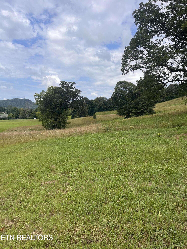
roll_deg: -3.7
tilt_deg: -4.7
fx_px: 187
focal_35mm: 26
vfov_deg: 67.3
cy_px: 124
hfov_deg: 53.1
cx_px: 94
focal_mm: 5.1
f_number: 1.6
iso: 50
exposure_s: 1/3215
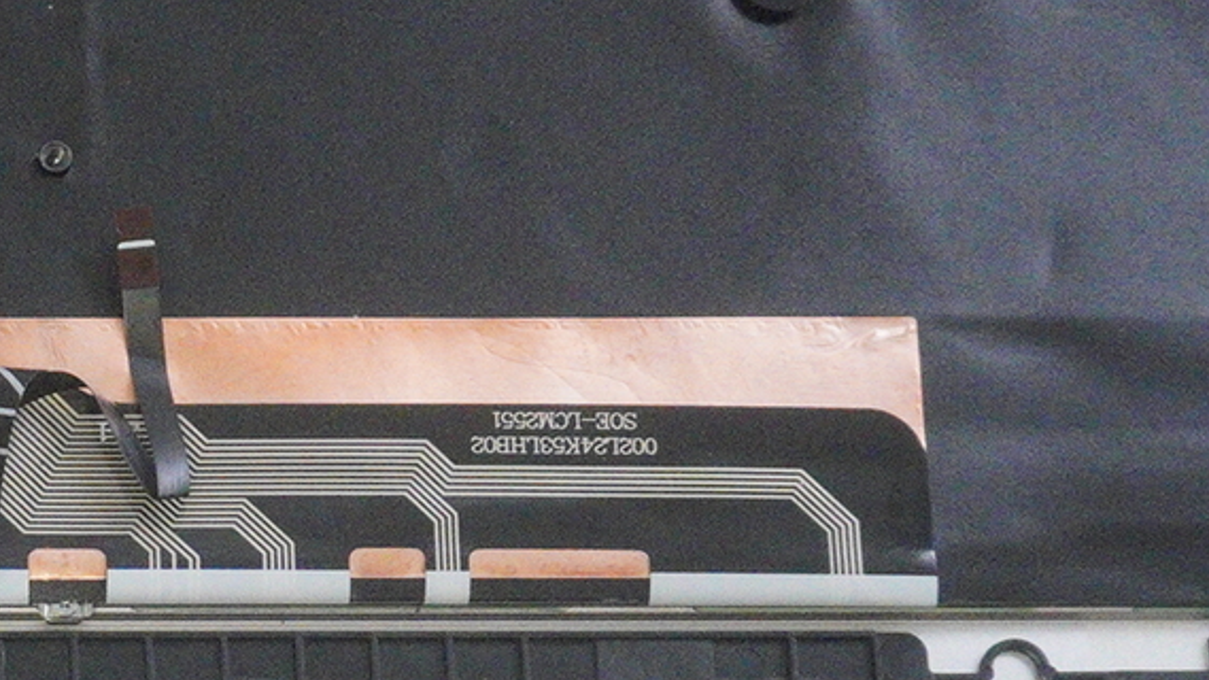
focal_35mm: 138
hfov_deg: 14.7
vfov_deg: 8.8
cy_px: 546
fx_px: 4424
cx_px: -467
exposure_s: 1/200
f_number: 5.6
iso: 4000
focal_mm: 20
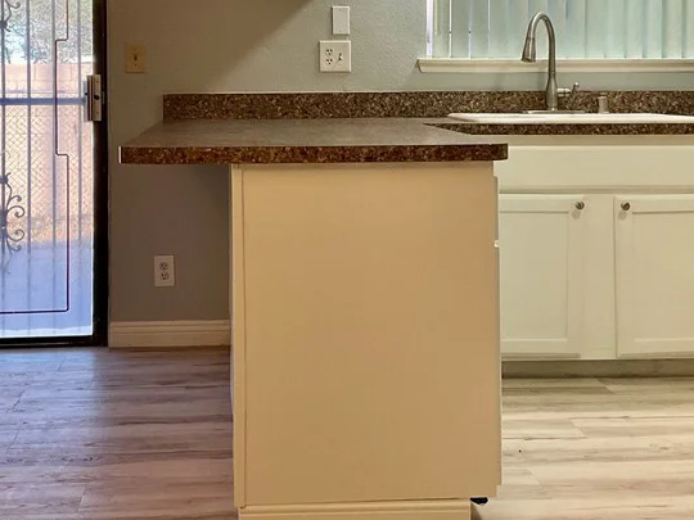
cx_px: 303
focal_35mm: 55
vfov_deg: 26.1
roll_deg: +0.3
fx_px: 1103
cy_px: 105
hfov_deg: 34.9
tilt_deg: -1.7
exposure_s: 1/60
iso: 80
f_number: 1.8
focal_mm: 3
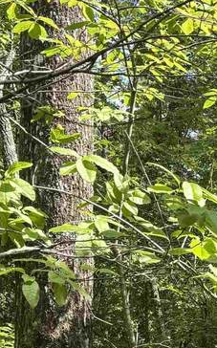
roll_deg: +0.4
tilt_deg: +4.2
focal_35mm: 97
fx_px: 919
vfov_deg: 20.8
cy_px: 339
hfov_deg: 12.5
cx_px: 366
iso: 50
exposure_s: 1/421
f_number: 1.6
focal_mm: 5.96
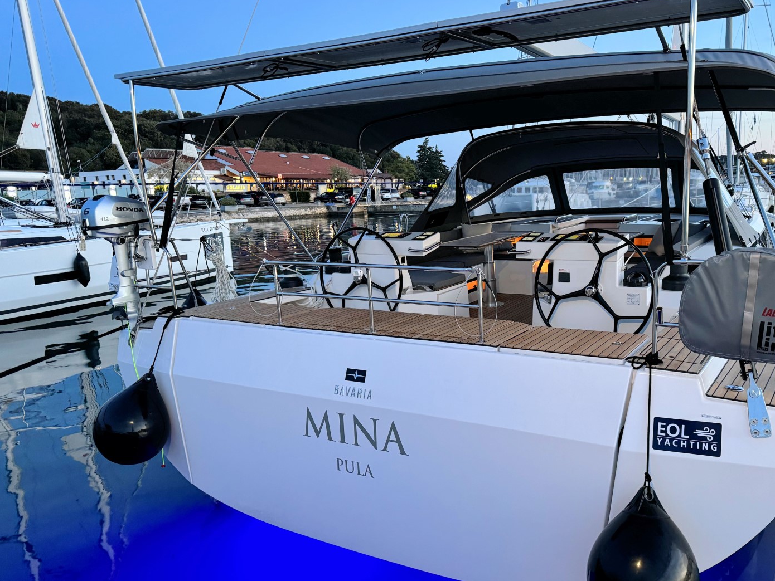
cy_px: 317
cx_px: 468
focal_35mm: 29
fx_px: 649
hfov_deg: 61.1
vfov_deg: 48.2
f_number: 1.78
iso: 640
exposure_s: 1/50
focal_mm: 6.76
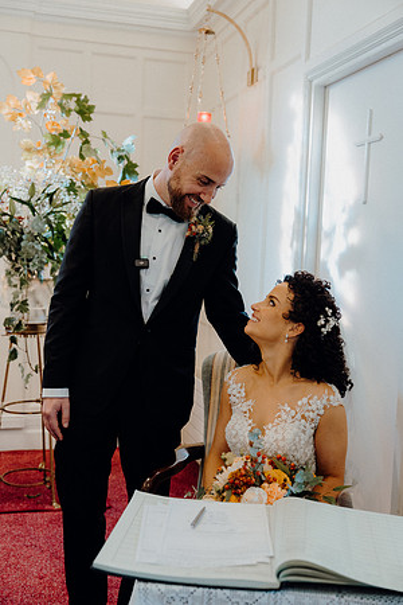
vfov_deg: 47.4
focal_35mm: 41
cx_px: 202
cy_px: 302
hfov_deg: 32.6
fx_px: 688
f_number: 3.5
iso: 1600
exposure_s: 1/160
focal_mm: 41
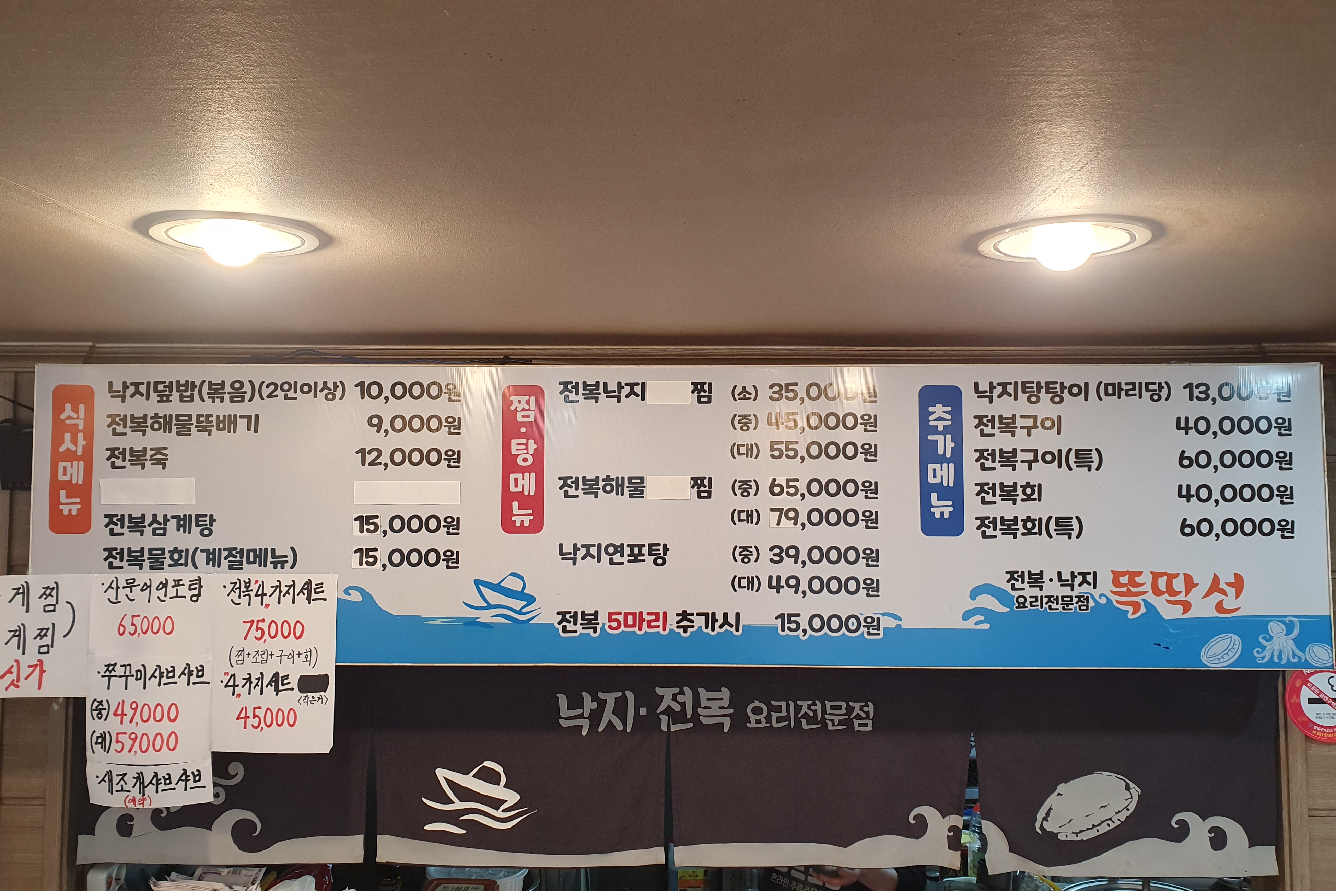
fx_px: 1039
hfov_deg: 65.5
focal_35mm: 28
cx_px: 653
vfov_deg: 46.4
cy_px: 441
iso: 160
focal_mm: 4.32
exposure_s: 1/60
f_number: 2.4
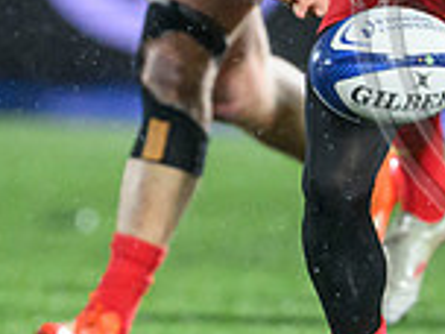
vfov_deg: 0.7
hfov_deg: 0.9
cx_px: 460
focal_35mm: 2140
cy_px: 278
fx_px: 27510
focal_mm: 400
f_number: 3.2
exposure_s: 1/1600
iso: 5000
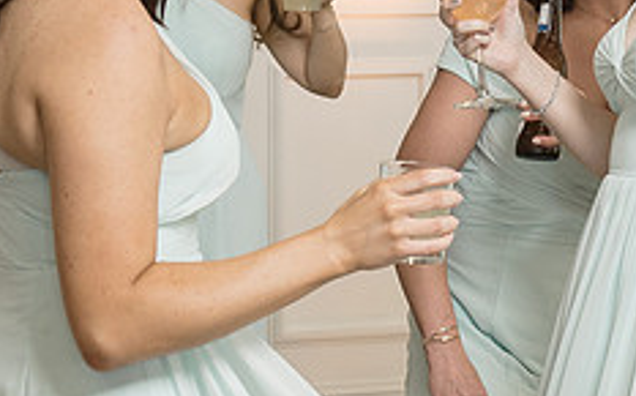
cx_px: 553
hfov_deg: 11.1
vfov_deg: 7.0
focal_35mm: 188
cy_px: 85
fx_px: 3255
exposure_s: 1/200
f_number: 4
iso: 800
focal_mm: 45
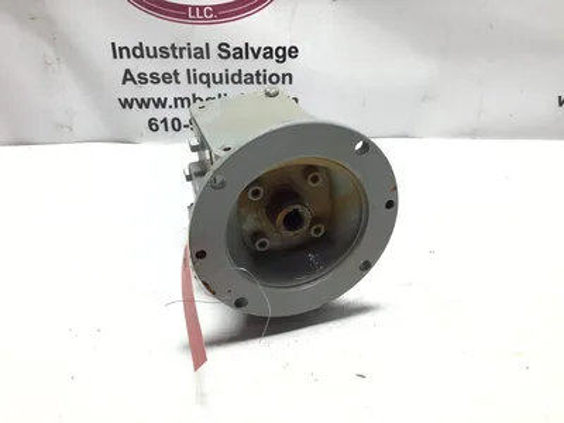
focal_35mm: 31
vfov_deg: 45.4
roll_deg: -1.3
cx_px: 282
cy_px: 212
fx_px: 505
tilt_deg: -30.1
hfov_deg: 58.4
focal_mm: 3.3
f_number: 2.4
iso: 32
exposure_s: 1/120
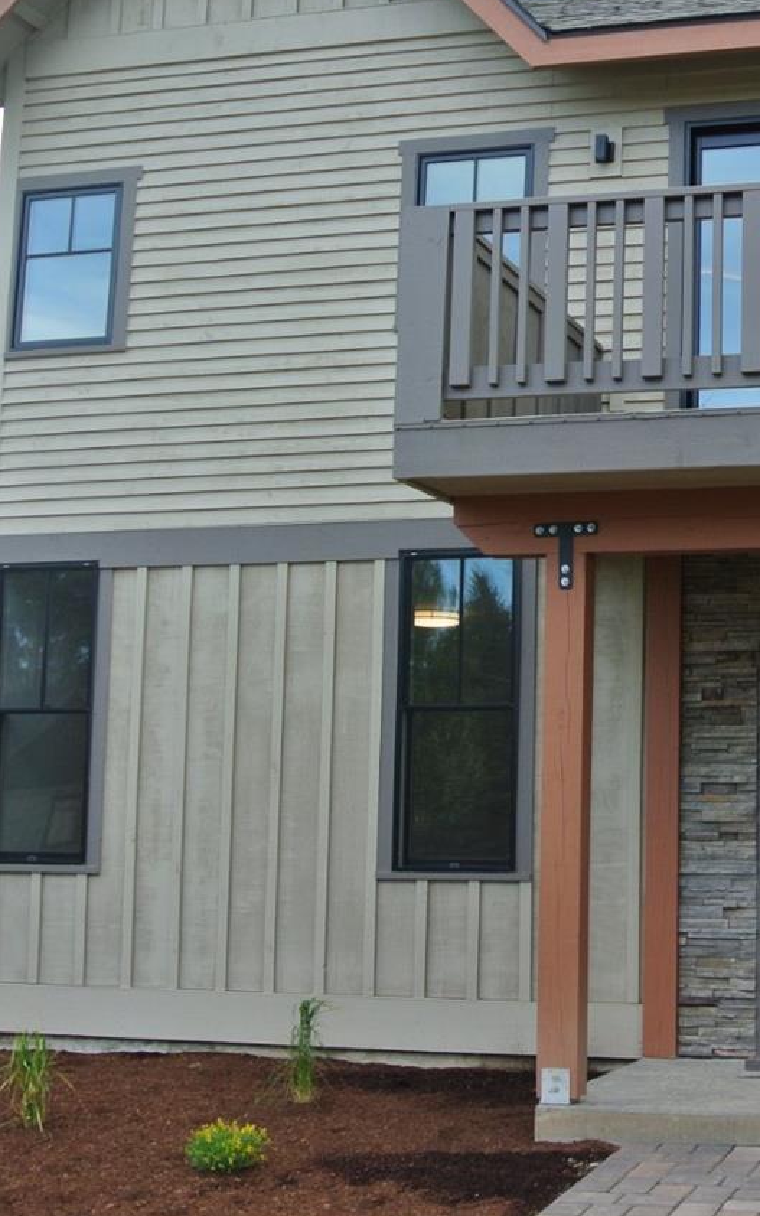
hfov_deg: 24.6
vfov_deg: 41.1
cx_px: 826
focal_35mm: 49
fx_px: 1624
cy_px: 614
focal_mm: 10
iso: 100
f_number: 4
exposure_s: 1/250
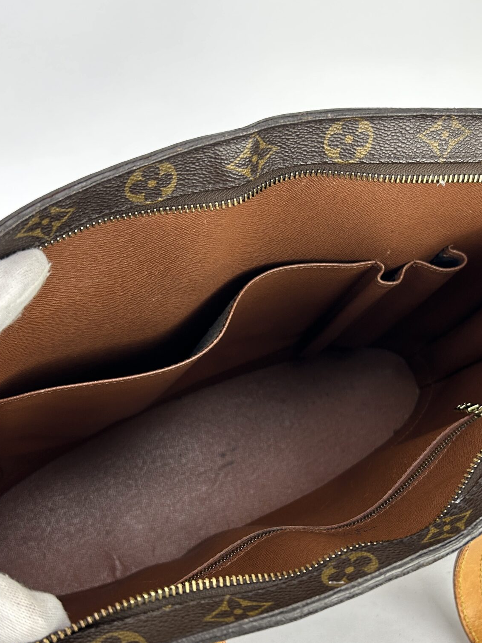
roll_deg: +7.8
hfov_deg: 32.8
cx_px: 286
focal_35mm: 44
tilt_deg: -33.9
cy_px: 363
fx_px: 817
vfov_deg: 42.9
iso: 64
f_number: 1.5
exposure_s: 1/100
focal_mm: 5.7
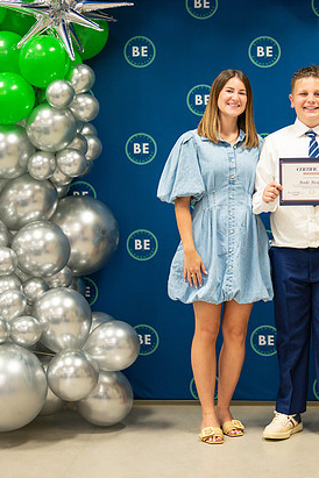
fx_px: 1223
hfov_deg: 14.7
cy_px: 229
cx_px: 299
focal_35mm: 92
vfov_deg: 22.1
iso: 1000
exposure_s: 1/400
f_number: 1.2
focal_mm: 50
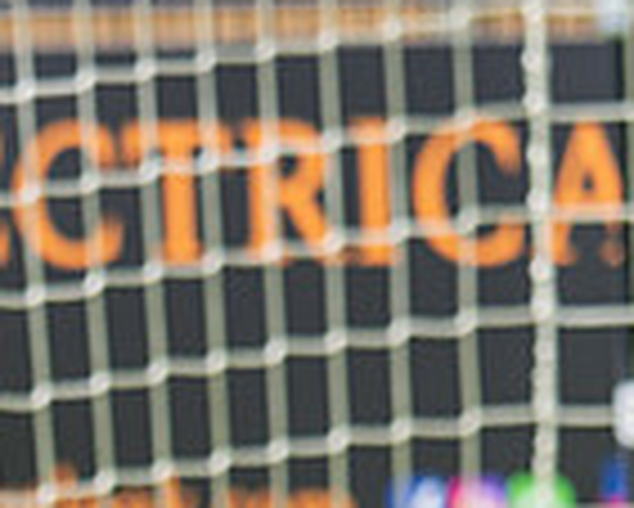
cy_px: 1014
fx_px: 14252
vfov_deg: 2.0
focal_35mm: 759
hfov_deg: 2.5
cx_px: -536
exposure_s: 1/2000
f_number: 2.1
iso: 100
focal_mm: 135
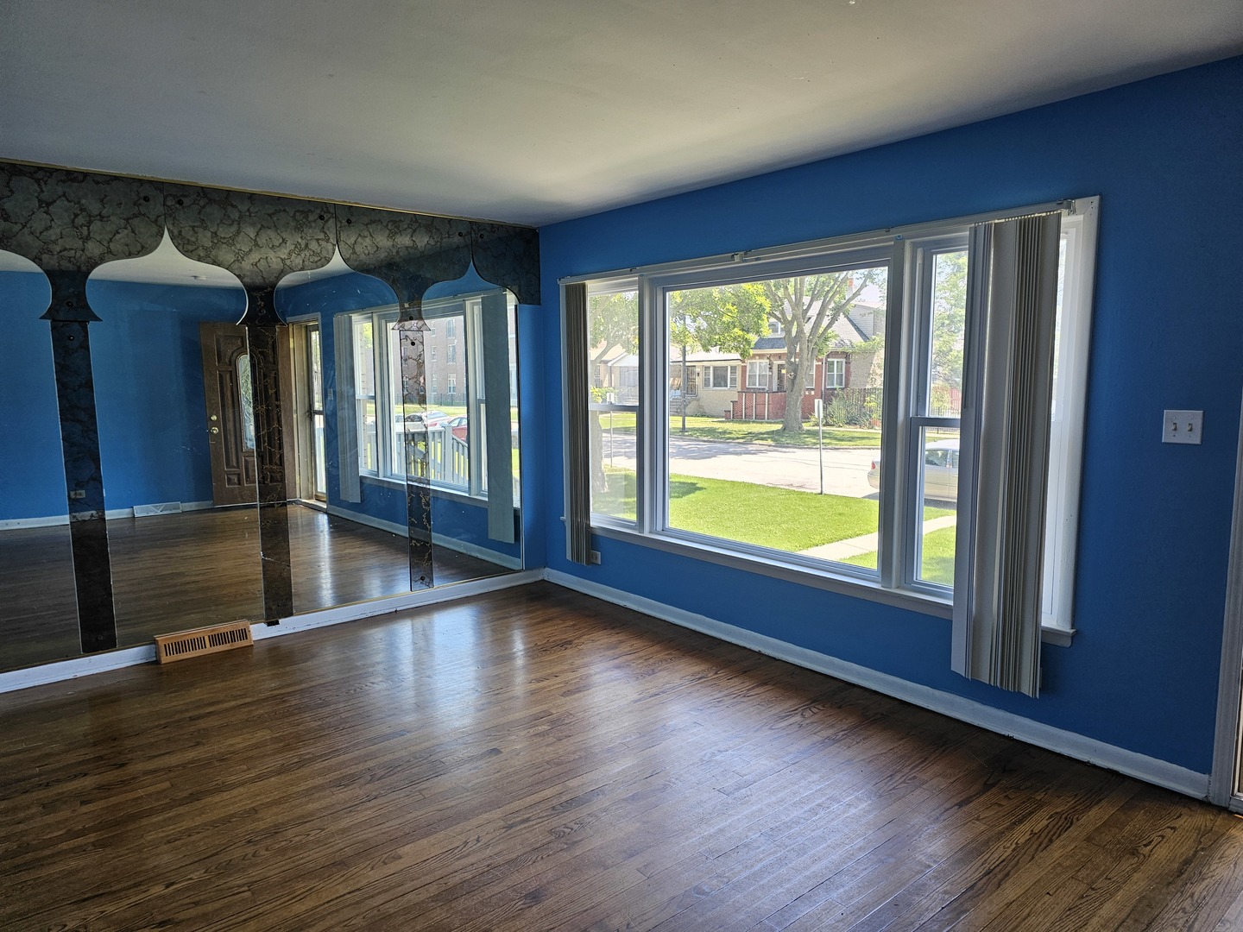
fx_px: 826
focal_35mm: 23
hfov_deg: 73.9
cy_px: 466
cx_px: 622
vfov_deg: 58.9
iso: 50
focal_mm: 6.3
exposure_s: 1/180
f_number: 1.7
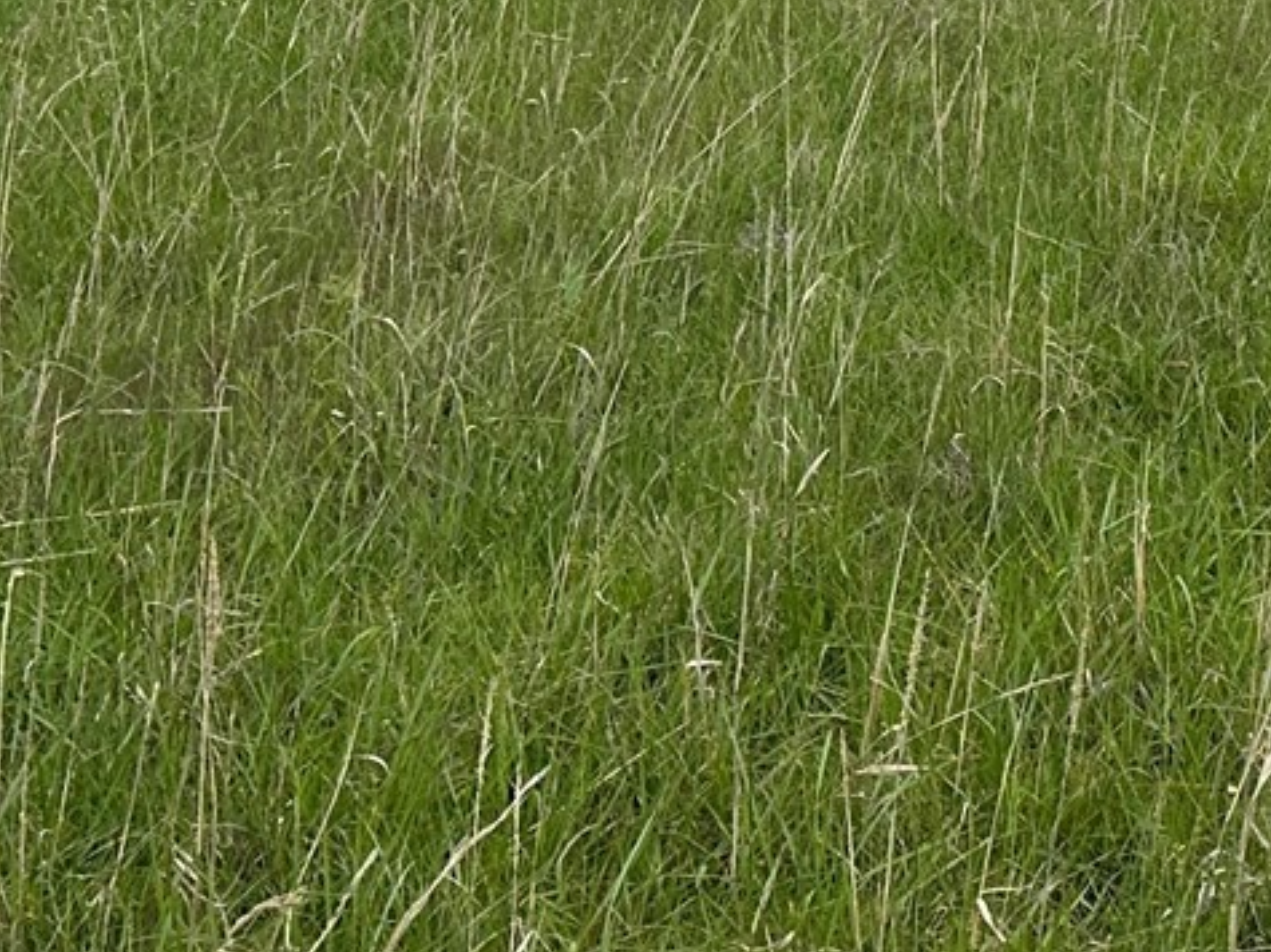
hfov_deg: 19.5
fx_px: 3561
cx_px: 1367
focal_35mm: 97
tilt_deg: -2.3
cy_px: -401
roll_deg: -2.9
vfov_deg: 14.4
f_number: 1.78
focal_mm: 6.86
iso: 80
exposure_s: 1/2070
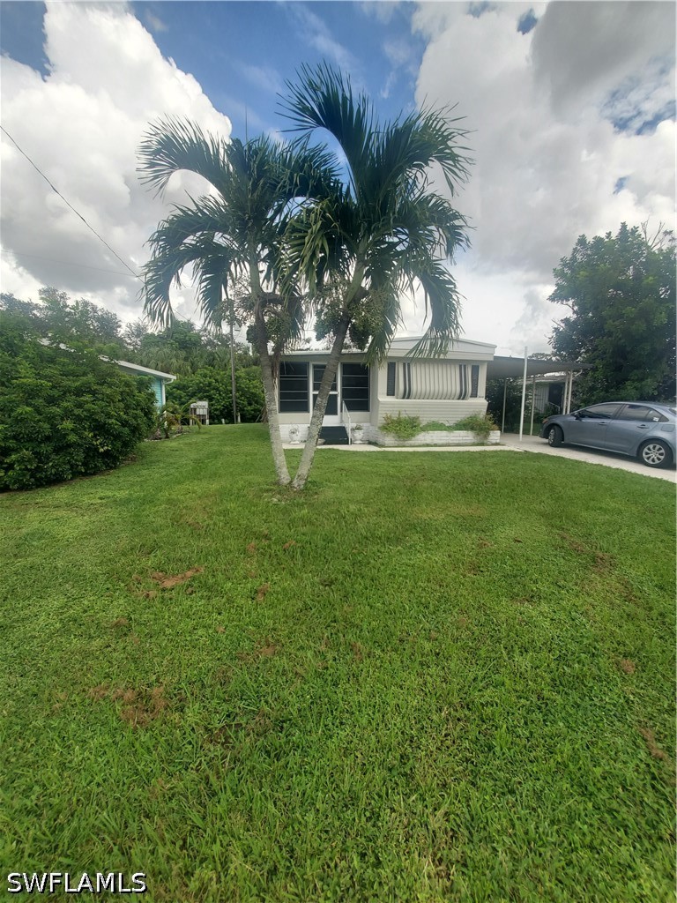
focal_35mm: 13
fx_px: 339
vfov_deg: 106.2
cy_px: 452
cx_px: 338
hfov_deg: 89.9
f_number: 2.2
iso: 50
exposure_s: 1/1008
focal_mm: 1.8
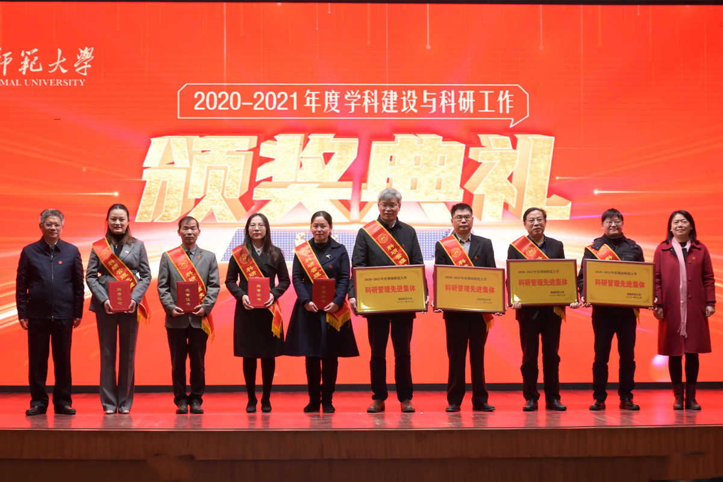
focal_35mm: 58
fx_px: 1164
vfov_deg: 23.4
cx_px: 362
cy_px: 241
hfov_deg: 34.5
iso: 1600
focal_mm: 58
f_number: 5.6
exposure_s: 1/100
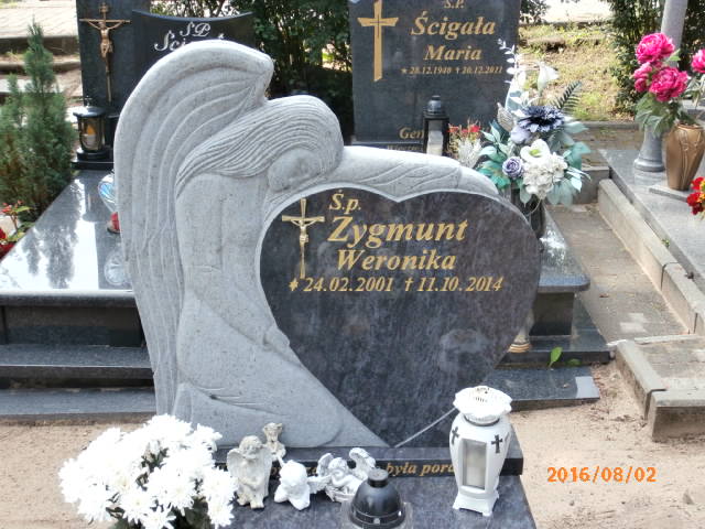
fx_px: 957
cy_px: 264
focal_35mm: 47
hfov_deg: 40.4
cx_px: 352
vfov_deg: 30.9
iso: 100
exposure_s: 1/100
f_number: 4.2
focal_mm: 8.29
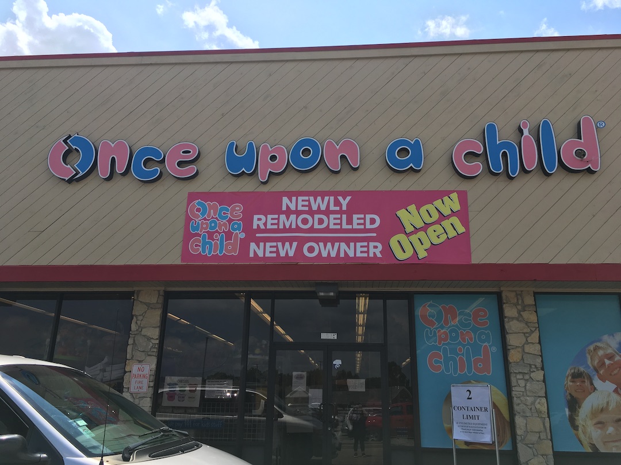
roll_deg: -1.7
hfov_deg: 61.7
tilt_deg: +20.1
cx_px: 310
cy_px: 232
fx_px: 520
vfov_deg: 48.2
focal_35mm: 29
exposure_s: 1/1923
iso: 25
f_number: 2.2
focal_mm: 4.15
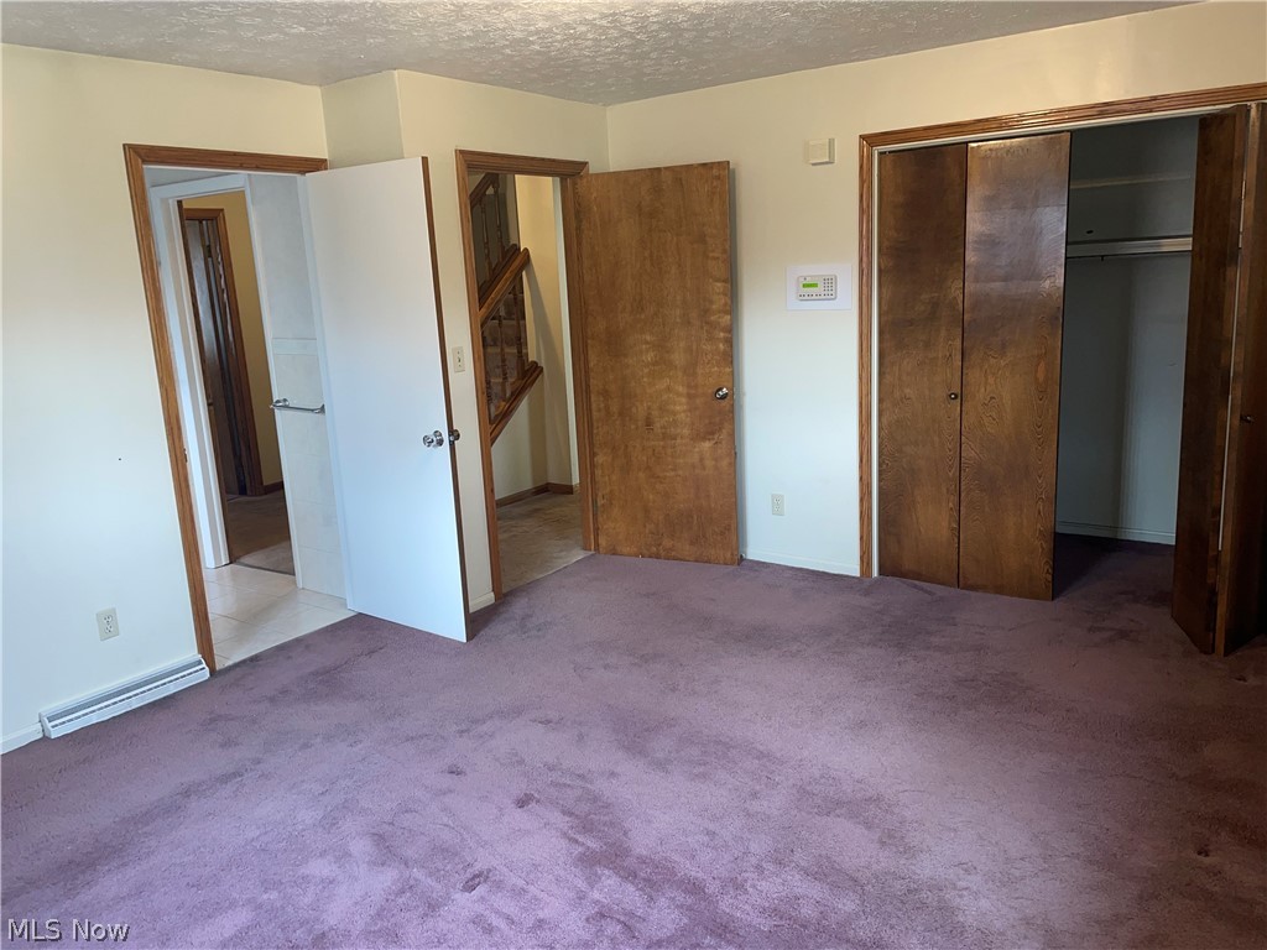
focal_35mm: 26
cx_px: 634
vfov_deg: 53.1
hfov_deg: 67.3
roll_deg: +3.3
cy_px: 475
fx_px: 952
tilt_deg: -11.7
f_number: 1.6
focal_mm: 4.2
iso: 50
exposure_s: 1/17
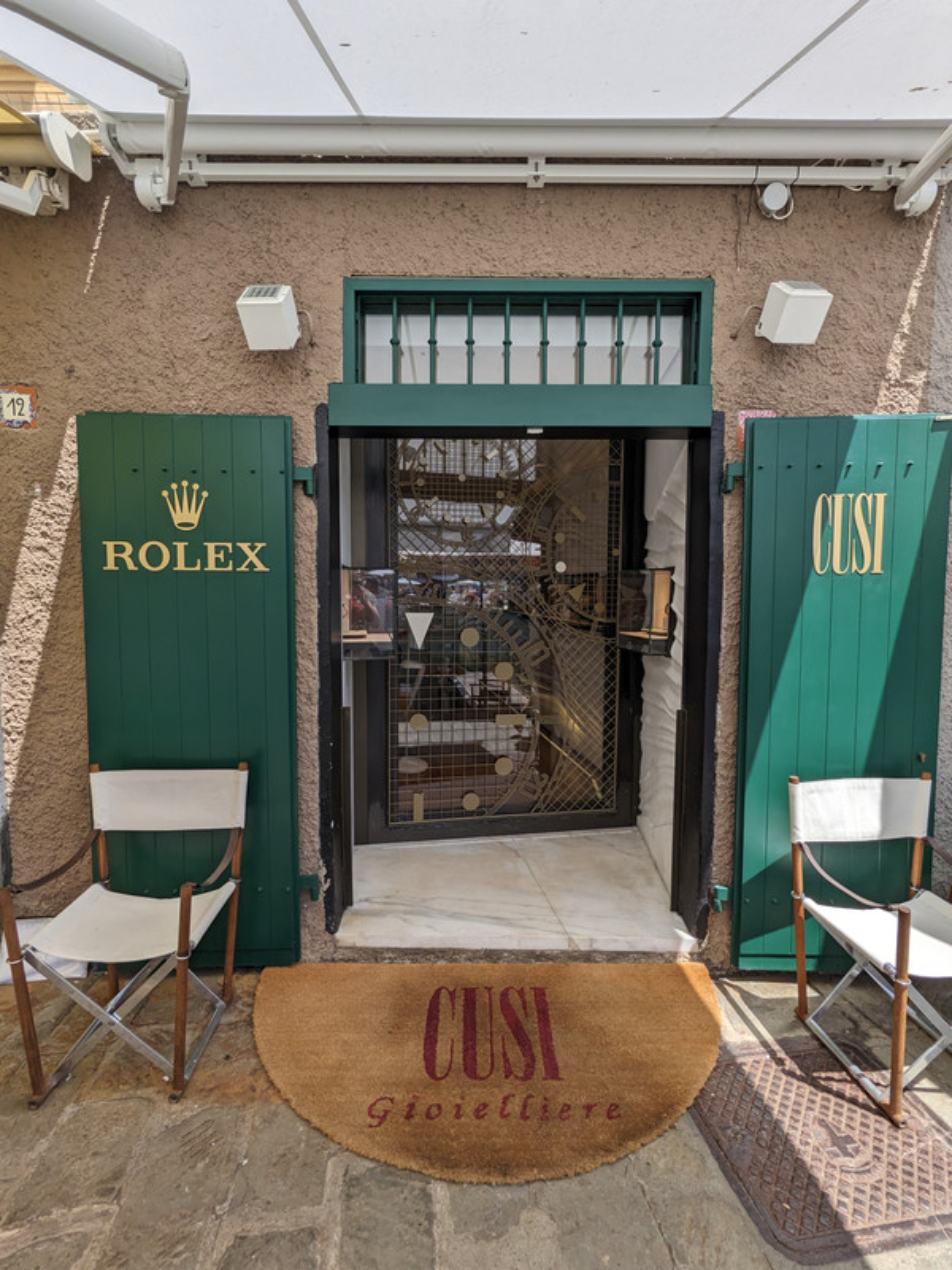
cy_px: 635
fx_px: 587
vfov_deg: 94.5
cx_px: 476
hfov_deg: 78.1
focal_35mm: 16
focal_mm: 2.22
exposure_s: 1/874
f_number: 2.2
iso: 34
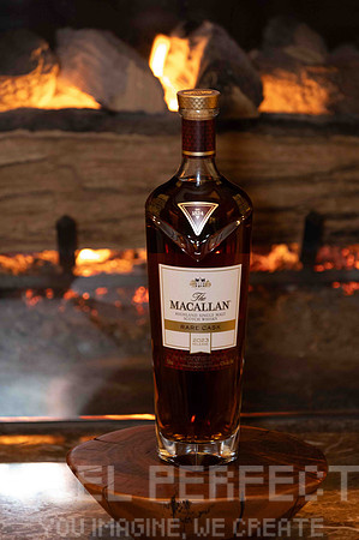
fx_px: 2699
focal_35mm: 180
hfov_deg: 7.6
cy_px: 270
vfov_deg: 11.4
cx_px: 180
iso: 6400
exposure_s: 1/60
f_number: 6.3
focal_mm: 180
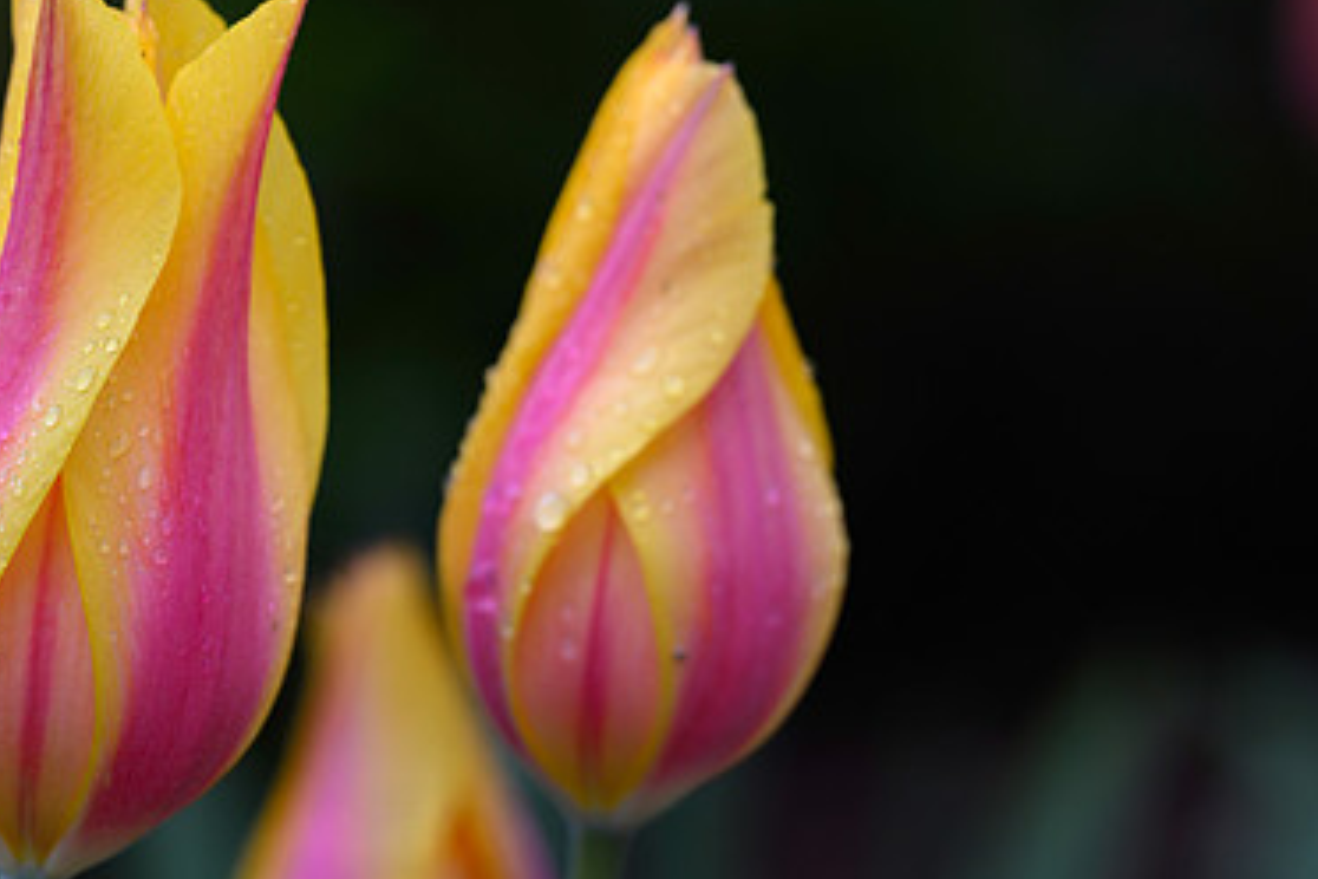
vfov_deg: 5.3
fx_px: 9408
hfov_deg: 8.0
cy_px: 466
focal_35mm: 257
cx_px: 322
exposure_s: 1/250
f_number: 6.3
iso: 140
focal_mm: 165
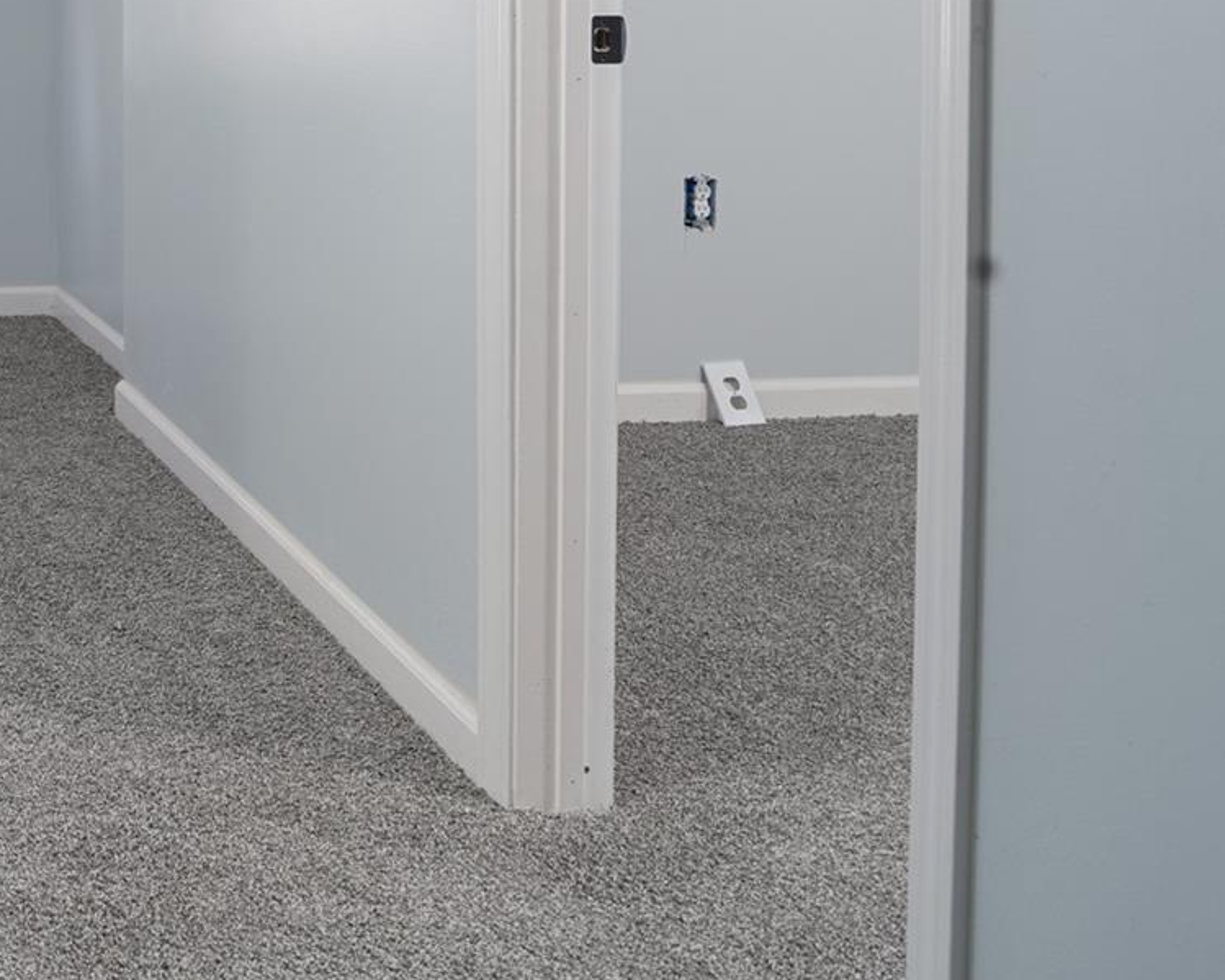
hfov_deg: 22.5
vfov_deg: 19.3
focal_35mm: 77
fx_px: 2791
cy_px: -7
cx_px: -298
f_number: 9
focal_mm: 30
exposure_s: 1/5
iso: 320
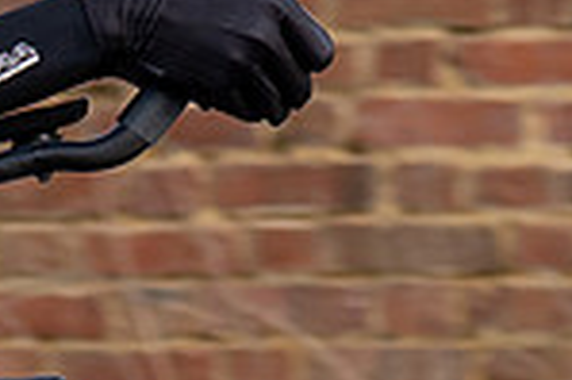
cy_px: -106
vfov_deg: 1.9
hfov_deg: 2.9
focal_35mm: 712
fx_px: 11300
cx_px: -431
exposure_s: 1/800
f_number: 4
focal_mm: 70
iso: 200
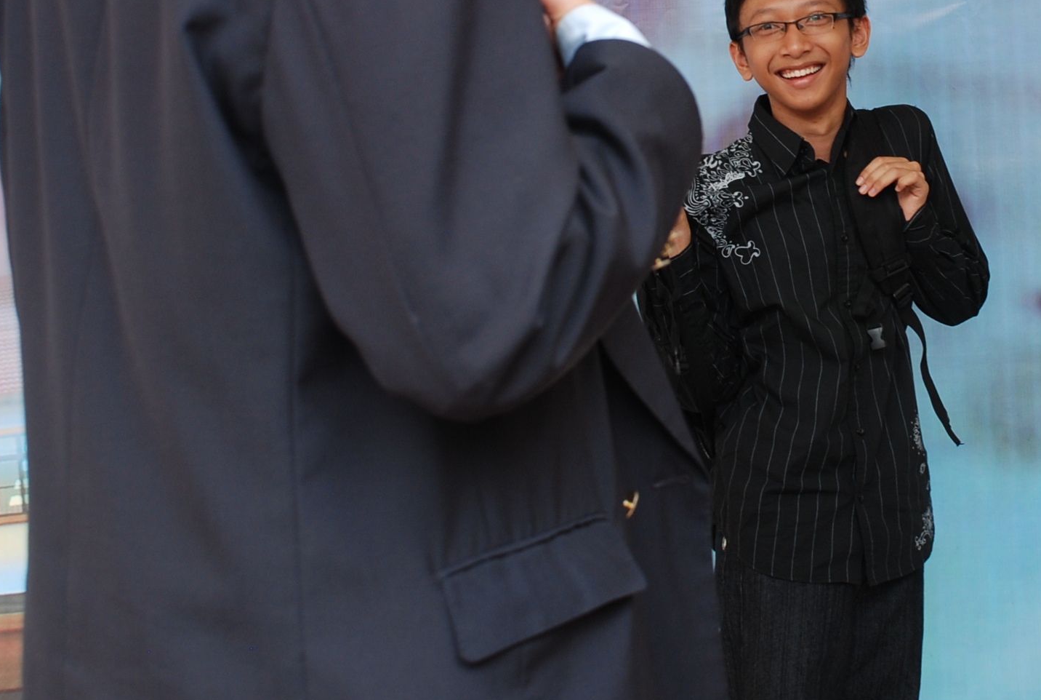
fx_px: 2725
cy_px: 111
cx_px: 823
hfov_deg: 21.4
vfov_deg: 14.5
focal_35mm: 94
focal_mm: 31
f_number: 5
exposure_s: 1/100
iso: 200
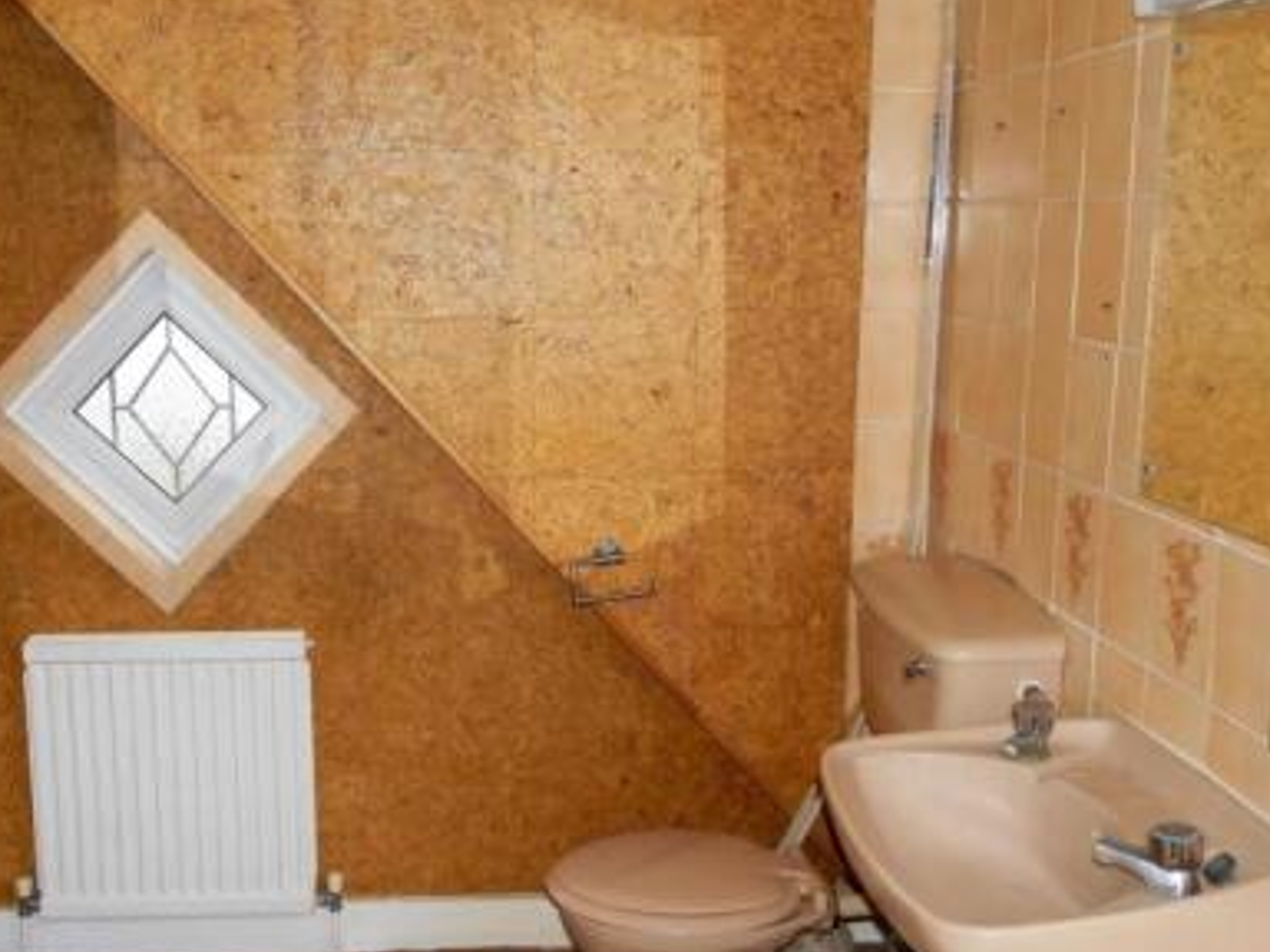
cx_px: 494
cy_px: 501
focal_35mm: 38
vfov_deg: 37.7
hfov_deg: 48.6
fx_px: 1394
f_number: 3.1
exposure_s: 1/30
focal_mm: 4.5
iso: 100
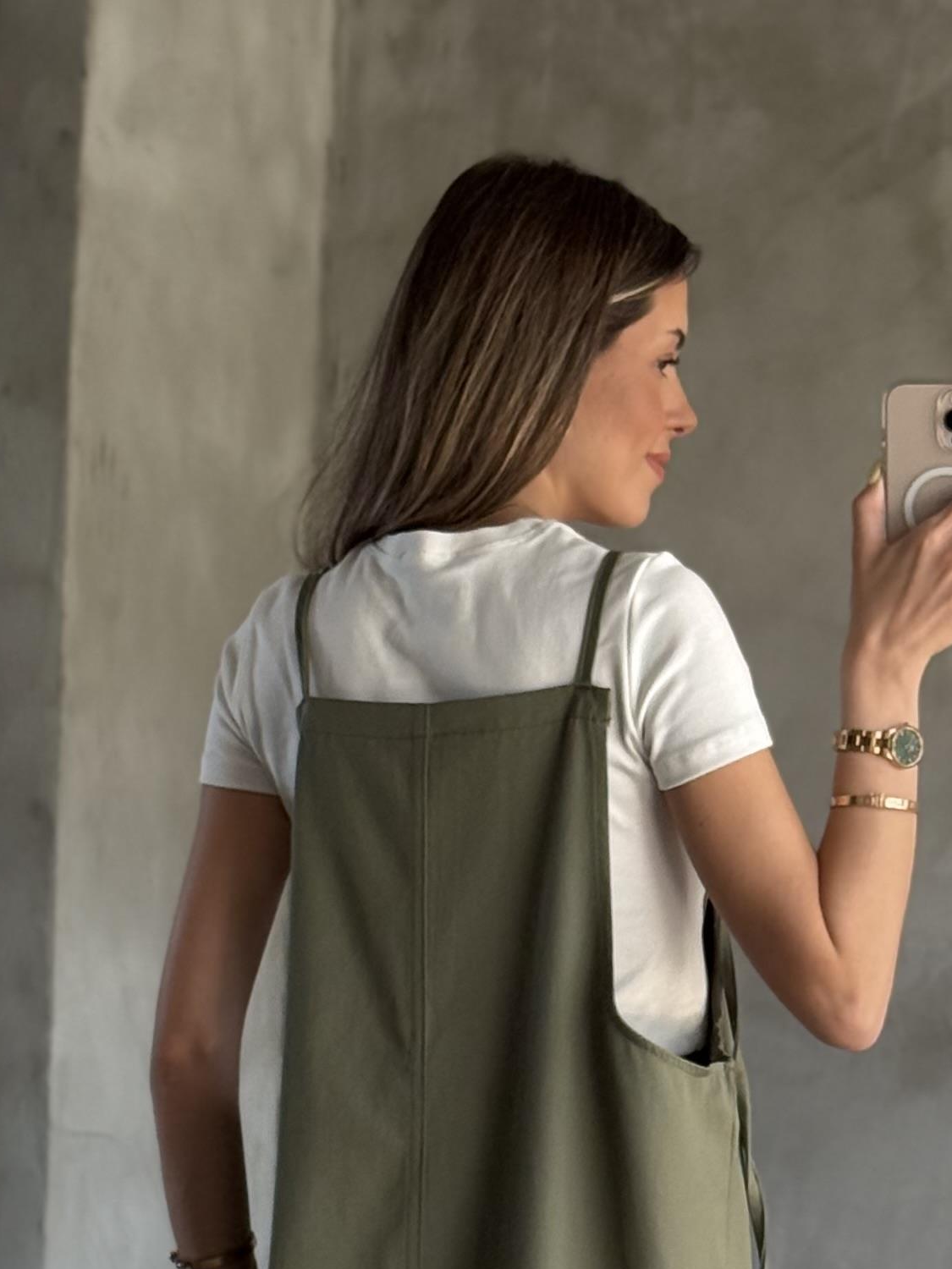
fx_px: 4730
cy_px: 1096
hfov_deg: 11.5
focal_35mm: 129
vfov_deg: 15.1
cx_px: 485
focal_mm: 6.76
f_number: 1.78
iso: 200
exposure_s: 1/92
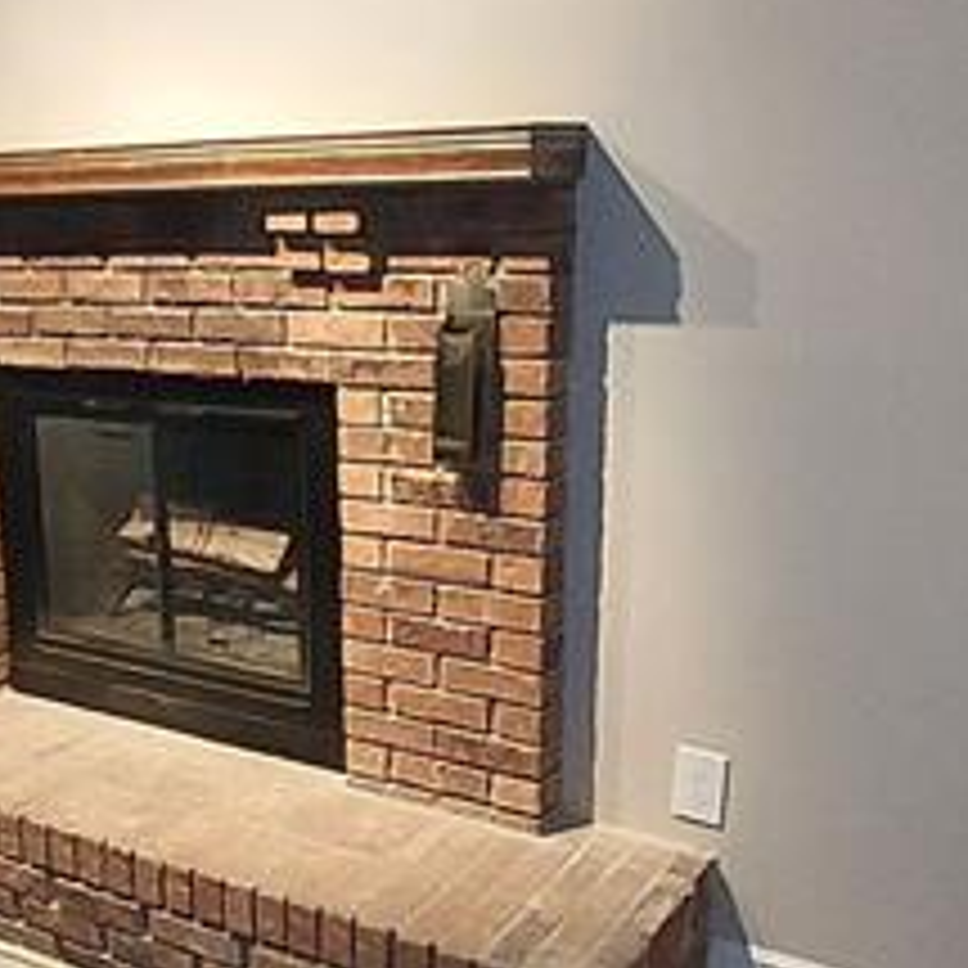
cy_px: 473
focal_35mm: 41
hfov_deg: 40.1
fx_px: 1297
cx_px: 275
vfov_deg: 40.9
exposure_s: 1/40
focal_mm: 1.42
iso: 320
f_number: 2.2
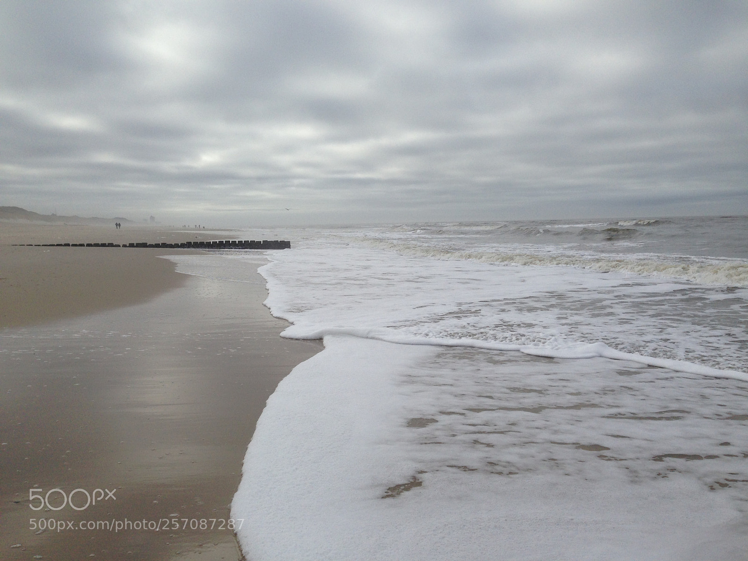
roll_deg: +0.4
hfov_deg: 55.4
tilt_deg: -3.9
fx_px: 713
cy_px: 280
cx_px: 374
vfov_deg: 42.9
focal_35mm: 33
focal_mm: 4.12
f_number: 2.4
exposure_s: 1/2169
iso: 50
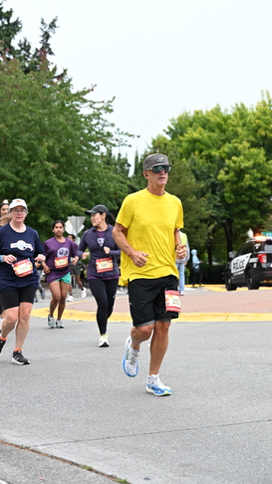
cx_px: 147
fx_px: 898
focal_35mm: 70
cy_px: 215
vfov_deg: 30.1
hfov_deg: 17.2
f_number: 4
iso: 1600
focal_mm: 59
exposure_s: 1/800
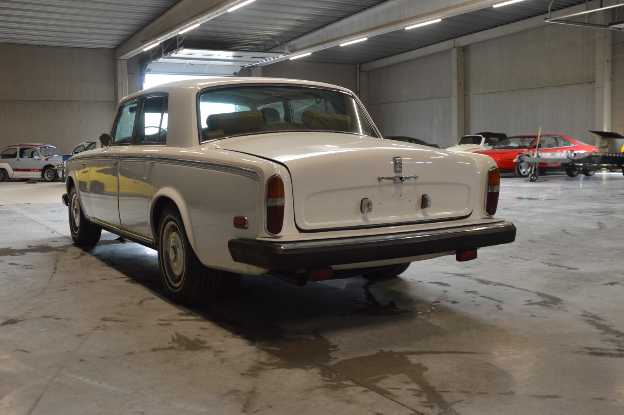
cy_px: 187
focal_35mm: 38
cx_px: 276
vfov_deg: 35.3
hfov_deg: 51.1
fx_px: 651
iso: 400
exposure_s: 1/20
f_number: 3.8
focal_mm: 21
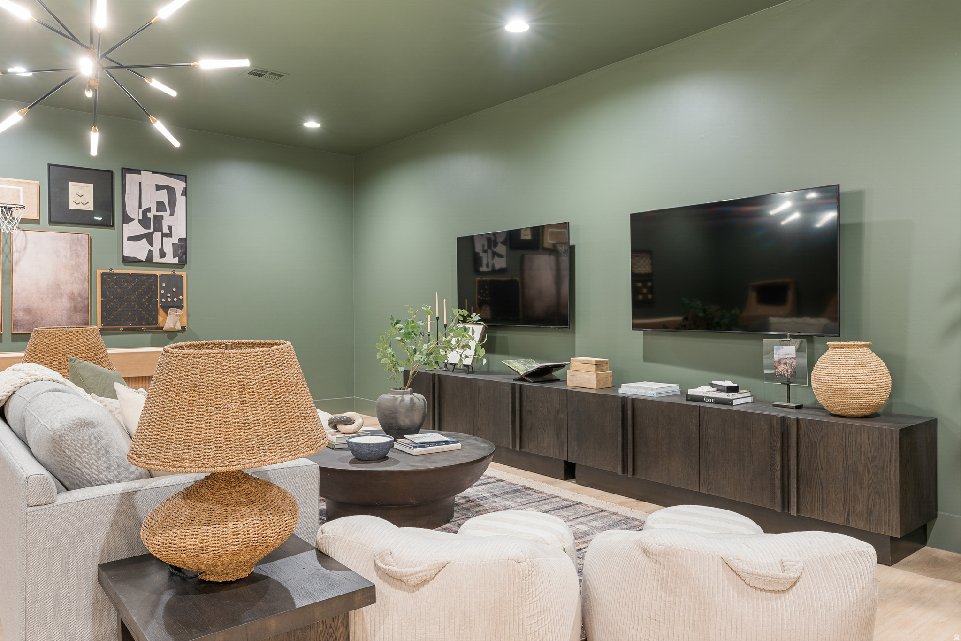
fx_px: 694
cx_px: 480
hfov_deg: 69.4
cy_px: 320
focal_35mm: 26
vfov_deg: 49.5
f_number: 8
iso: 160
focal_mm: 26
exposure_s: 10
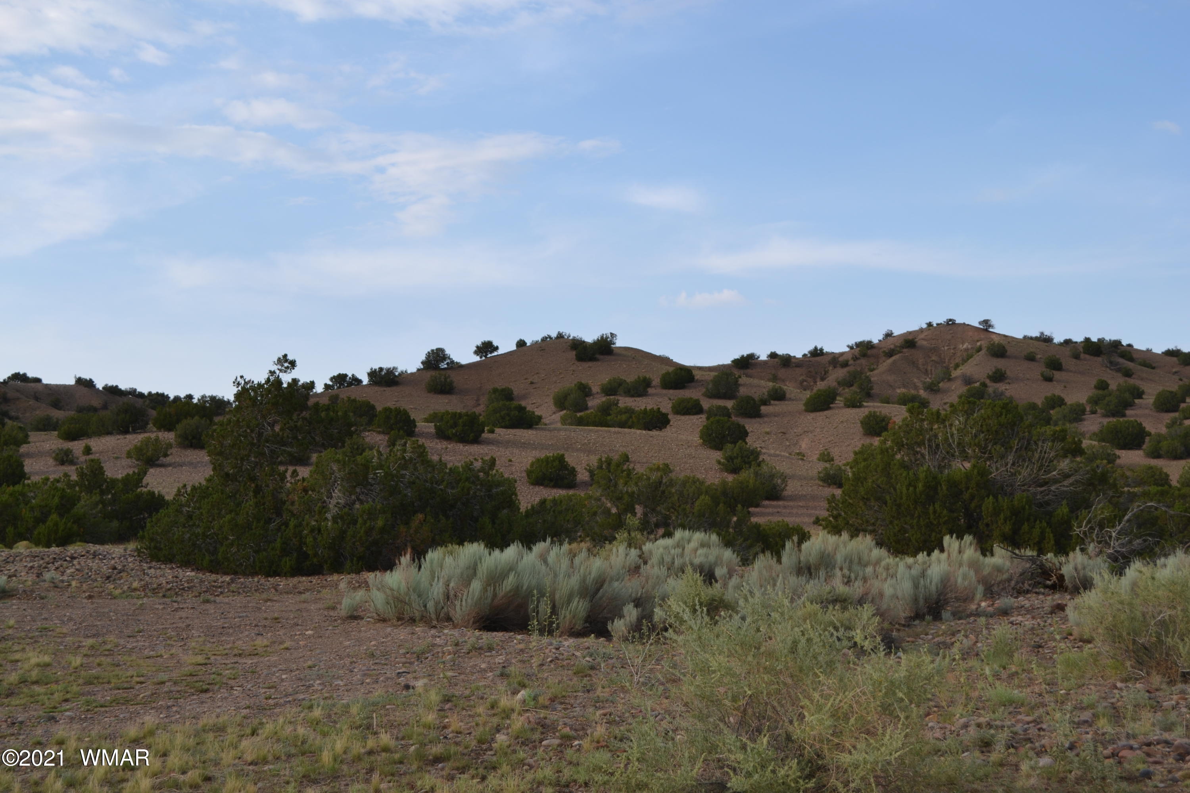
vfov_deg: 25.1
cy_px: 396
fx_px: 1785
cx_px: 595
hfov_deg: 36.9
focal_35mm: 54
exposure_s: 1/200
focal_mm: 36
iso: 100
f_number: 7.1
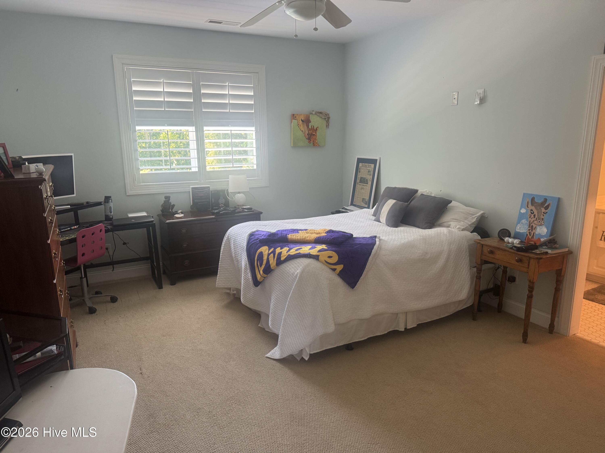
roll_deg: -0.2
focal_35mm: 24
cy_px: 226
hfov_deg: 71.6
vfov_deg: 56.8
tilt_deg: -12.0
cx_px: 302
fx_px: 419
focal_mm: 6.76
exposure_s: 1/60
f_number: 1.78
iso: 200
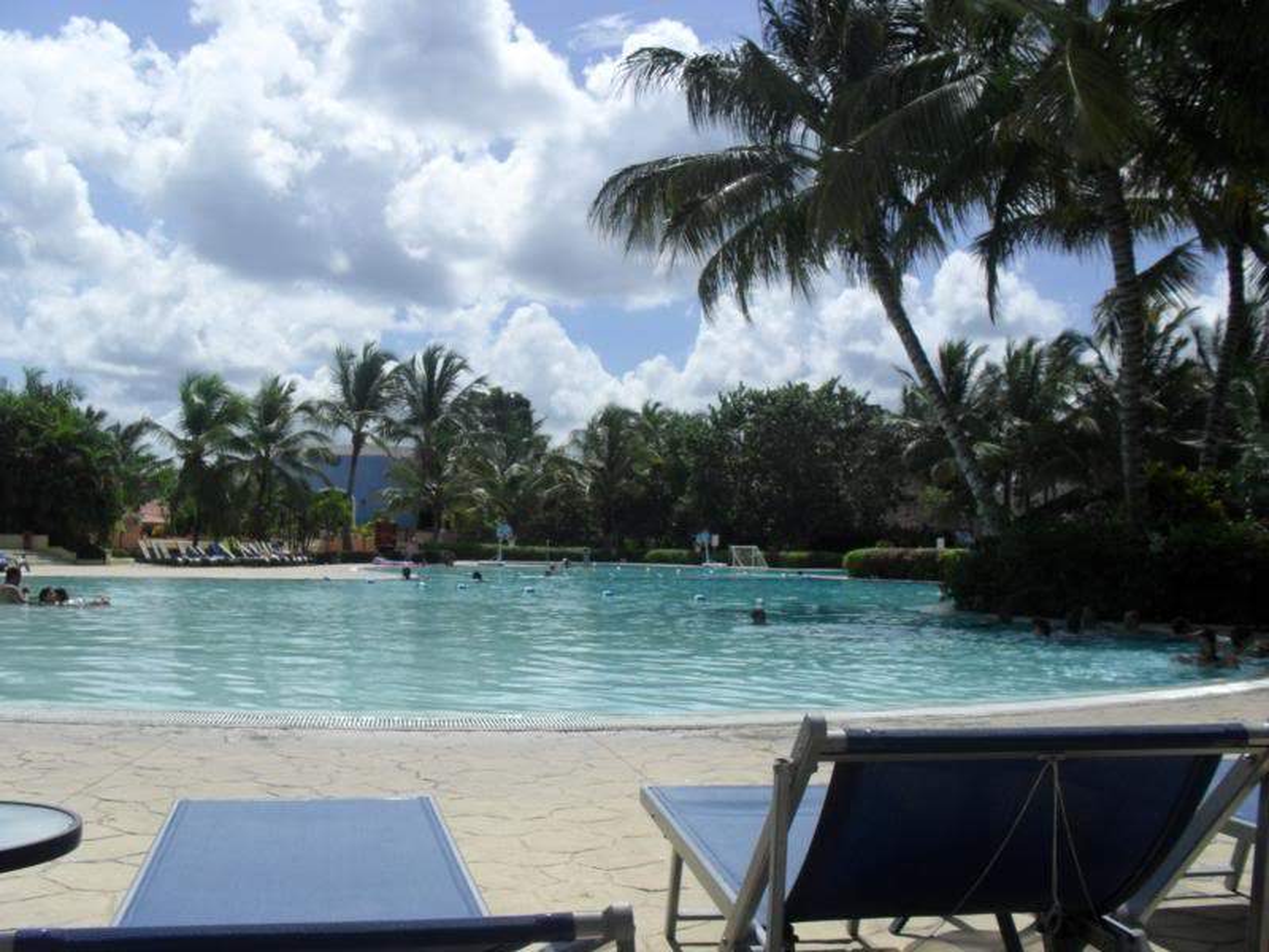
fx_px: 1283
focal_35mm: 35
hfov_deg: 52.6
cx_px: 634
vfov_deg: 40.7
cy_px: 476
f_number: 8.4
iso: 100
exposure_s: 1/500
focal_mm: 6.3
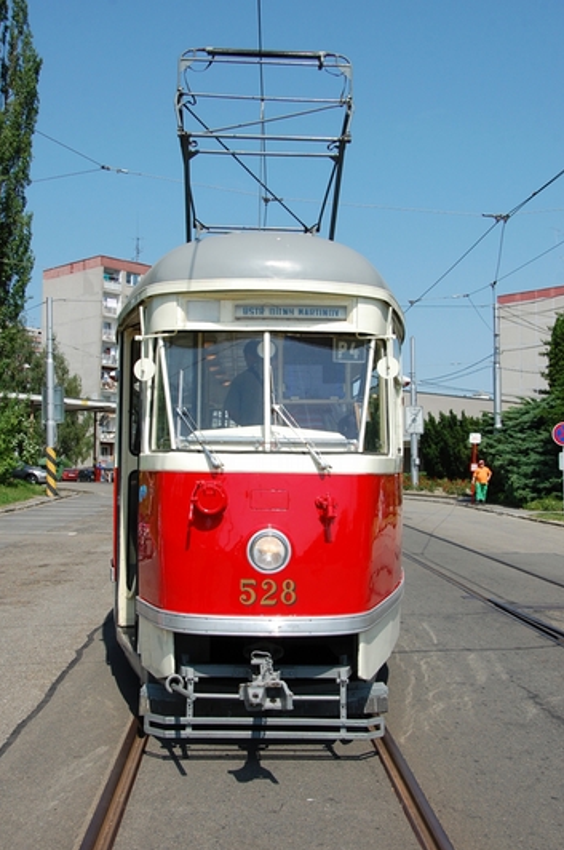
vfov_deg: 44.5
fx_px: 1037
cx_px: 275
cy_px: 399
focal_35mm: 44
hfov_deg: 30.4
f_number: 10
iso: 200
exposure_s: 1/320
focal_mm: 26
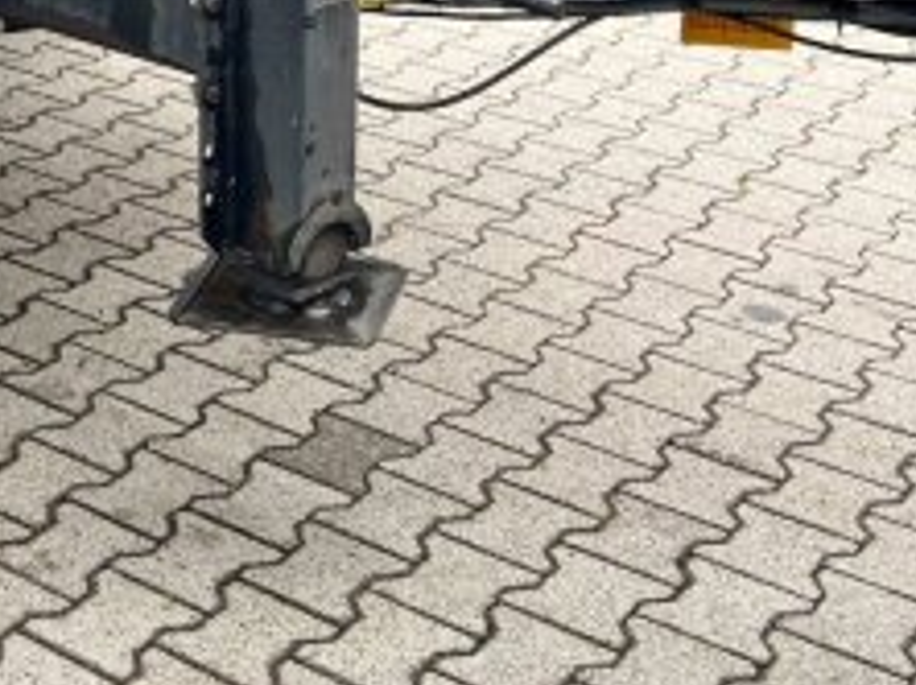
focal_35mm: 75
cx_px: -41
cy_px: -91
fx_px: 1982
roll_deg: +2.7
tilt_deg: -14.5
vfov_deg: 18.7
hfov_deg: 24.6
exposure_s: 1/284
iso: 40
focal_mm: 5.7
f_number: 1.5
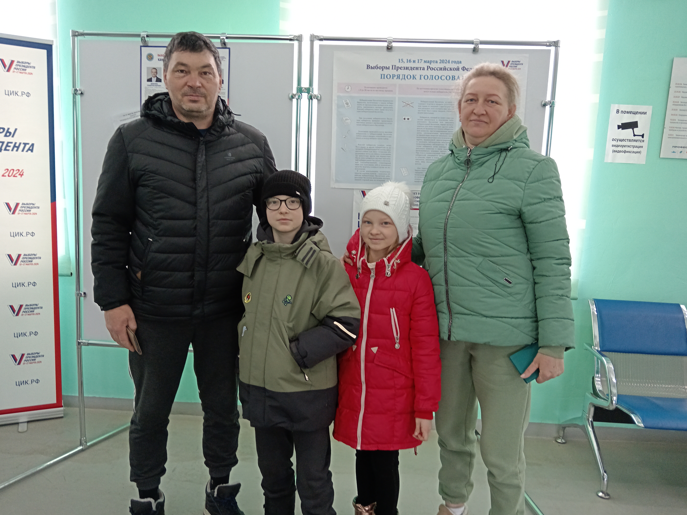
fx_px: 556
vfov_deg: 49.7
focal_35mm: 28
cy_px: 262
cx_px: 337
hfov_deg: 63.4
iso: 314
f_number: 1.9
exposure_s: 1/33.3
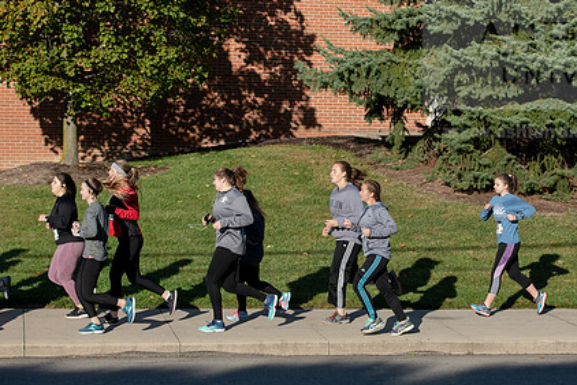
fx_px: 1652
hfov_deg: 19.8
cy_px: 160
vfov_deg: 13.3
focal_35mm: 103
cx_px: 381
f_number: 5.6
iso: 200
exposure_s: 1/640
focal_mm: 75
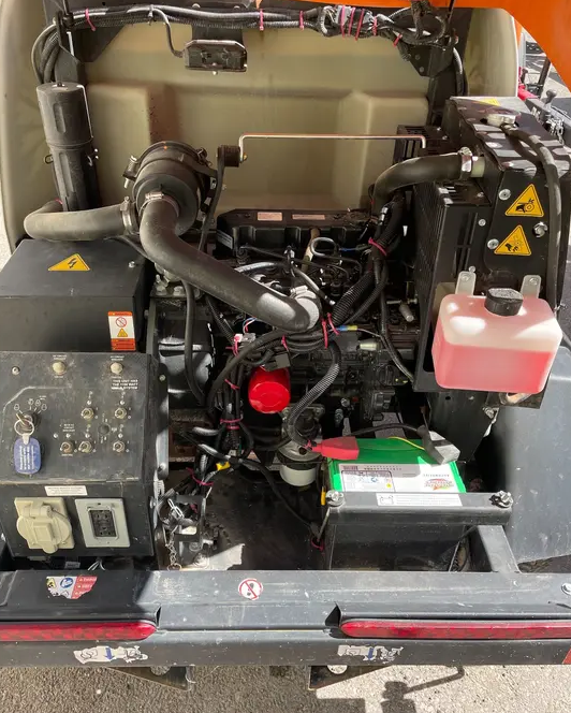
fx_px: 591
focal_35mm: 28
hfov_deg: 51.6
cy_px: 366
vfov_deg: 62.2
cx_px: 286
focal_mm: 4.2
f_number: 1.6
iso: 50
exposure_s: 1/682
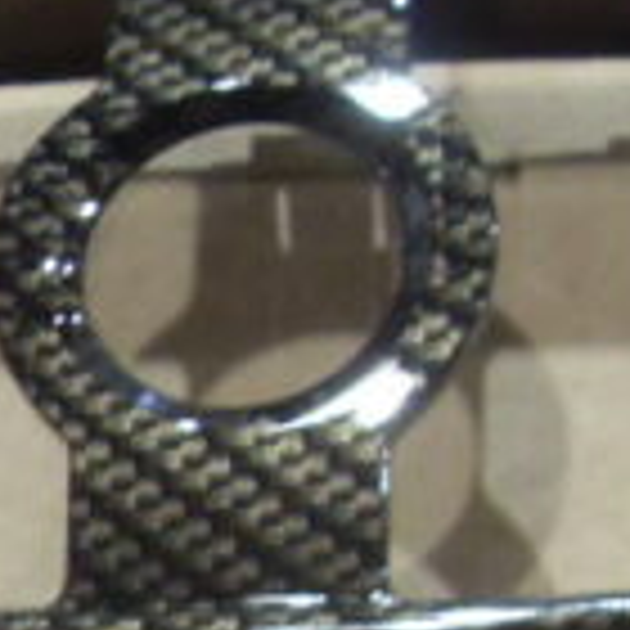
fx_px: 3645
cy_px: 1004
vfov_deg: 9.5
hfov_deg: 9.9
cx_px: 392
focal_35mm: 177
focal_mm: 6.3
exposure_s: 1/20
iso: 200
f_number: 2.8
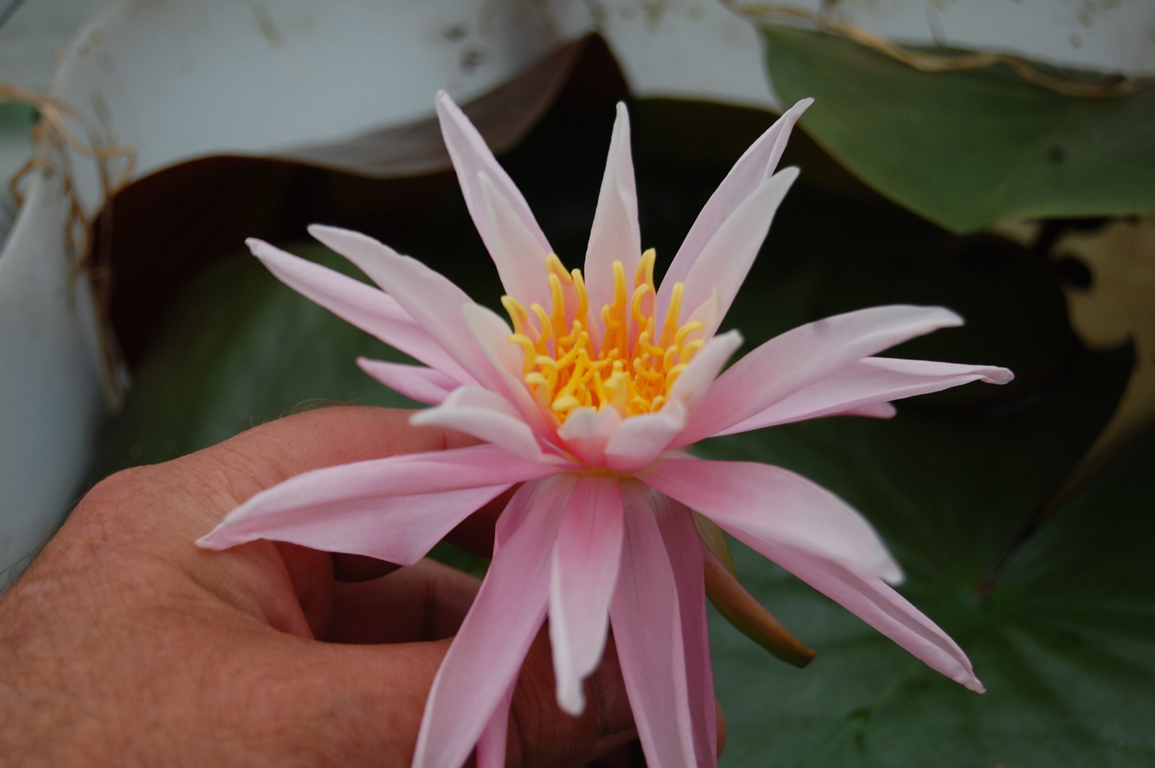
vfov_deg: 16.5
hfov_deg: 24.6
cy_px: 384
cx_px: 578
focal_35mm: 82
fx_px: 2644
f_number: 6.3
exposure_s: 1/160
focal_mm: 55
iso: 200
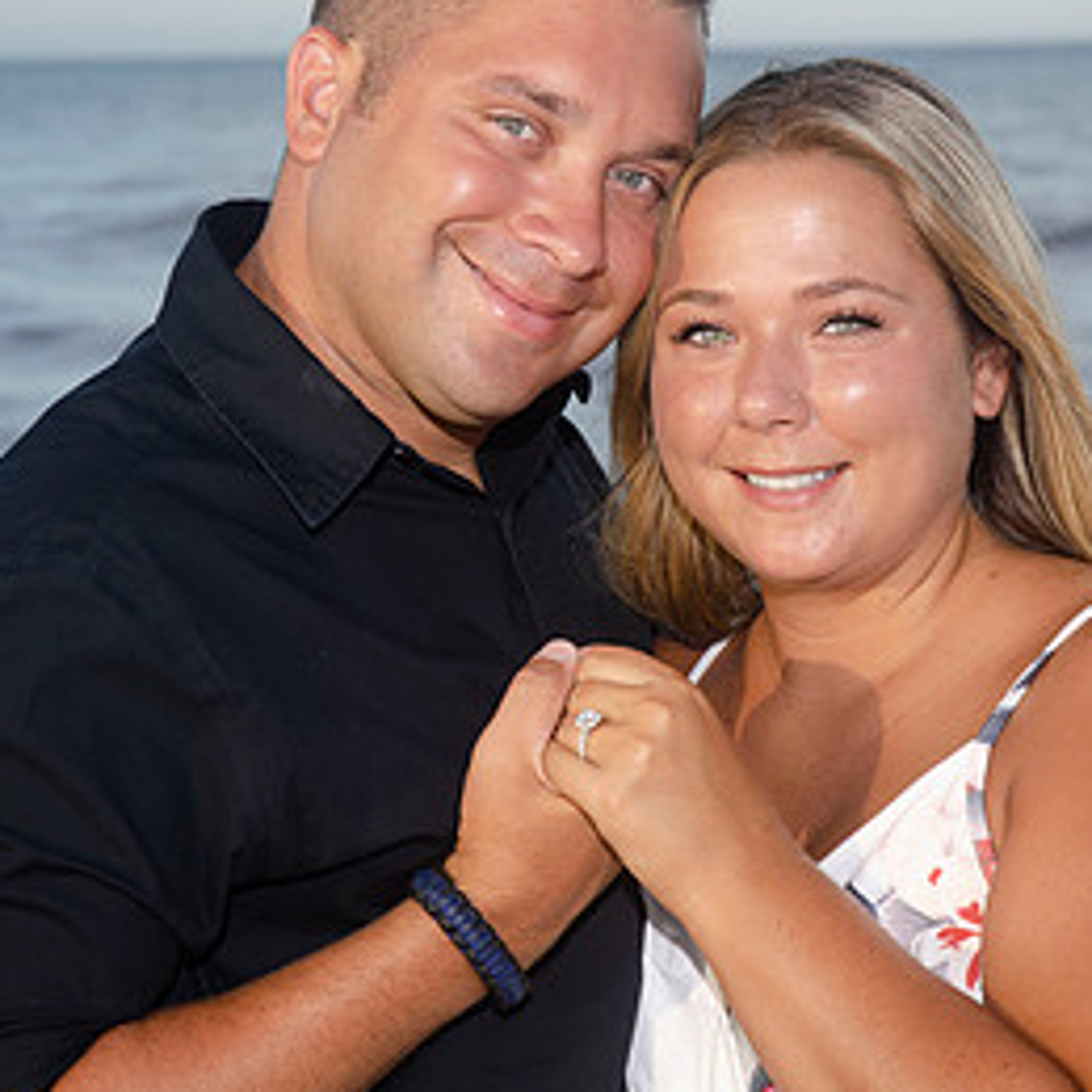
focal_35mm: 121
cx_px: 588
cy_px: 454
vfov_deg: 14.4
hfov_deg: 14.4
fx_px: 4319
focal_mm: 55
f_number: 5.6
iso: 100
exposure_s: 1/250
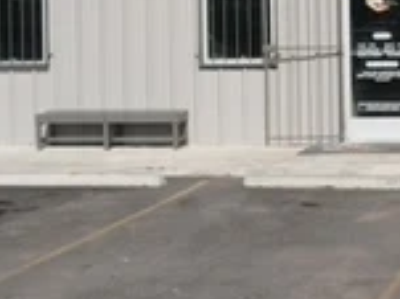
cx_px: 379
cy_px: 32
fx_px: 1178
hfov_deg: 18.9
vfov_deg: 14.3
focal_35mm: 102
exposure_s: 1/1000
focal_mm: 4.5
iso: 100
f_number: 2.8
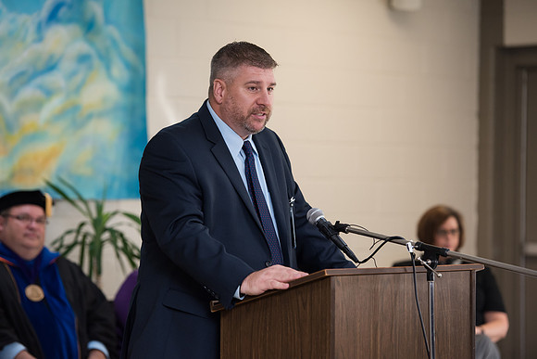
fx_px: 2014
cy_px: 180
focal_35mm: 135
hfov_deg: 15.2
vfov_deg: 10.2
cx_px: 268
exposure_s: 1/200
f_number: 4
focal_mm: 135
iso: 1250
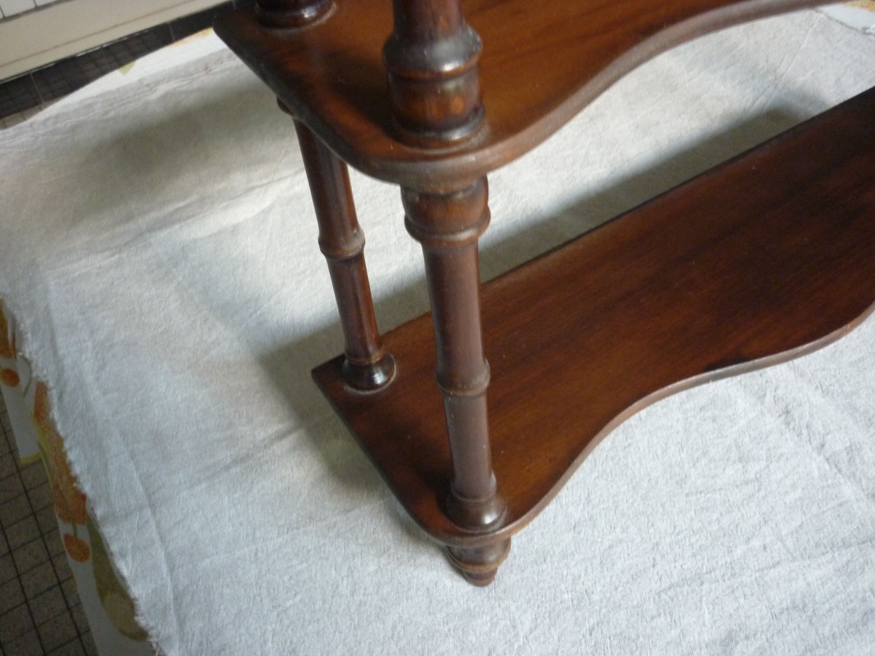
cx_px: 438
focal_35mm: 33
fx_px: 834
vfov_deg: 42.9
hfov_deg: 55.4
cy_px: 328
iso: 400
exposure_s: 1/13
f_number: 2.8
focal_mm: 5.5
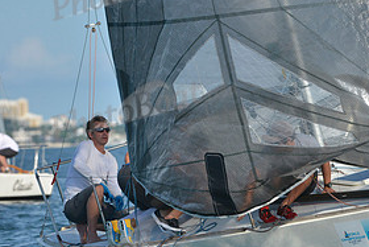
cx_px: 306
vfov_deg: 2.2
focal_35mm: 622
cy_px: 158
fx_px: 6379
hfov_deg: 3.3
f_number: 7.1
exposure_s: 1/1000
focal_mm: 300
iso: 200
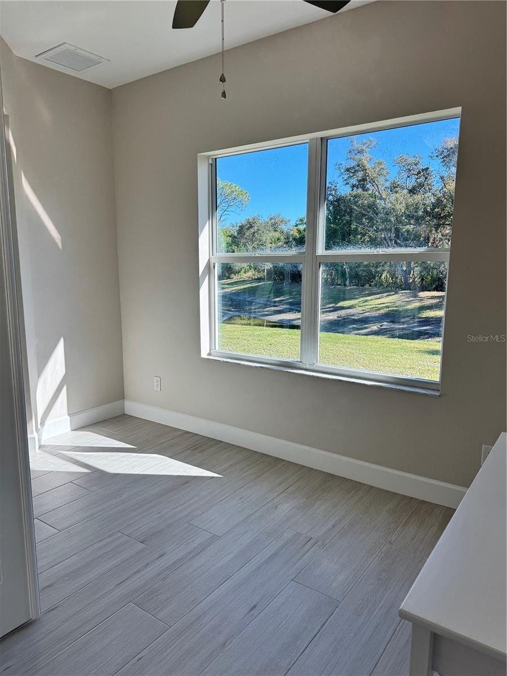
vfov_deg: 71.6
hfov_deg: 56.8
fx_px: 469
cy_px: 338
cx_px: 254
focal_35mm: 24
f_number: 1.78
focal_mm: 6.76
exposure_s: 1/700
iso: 80
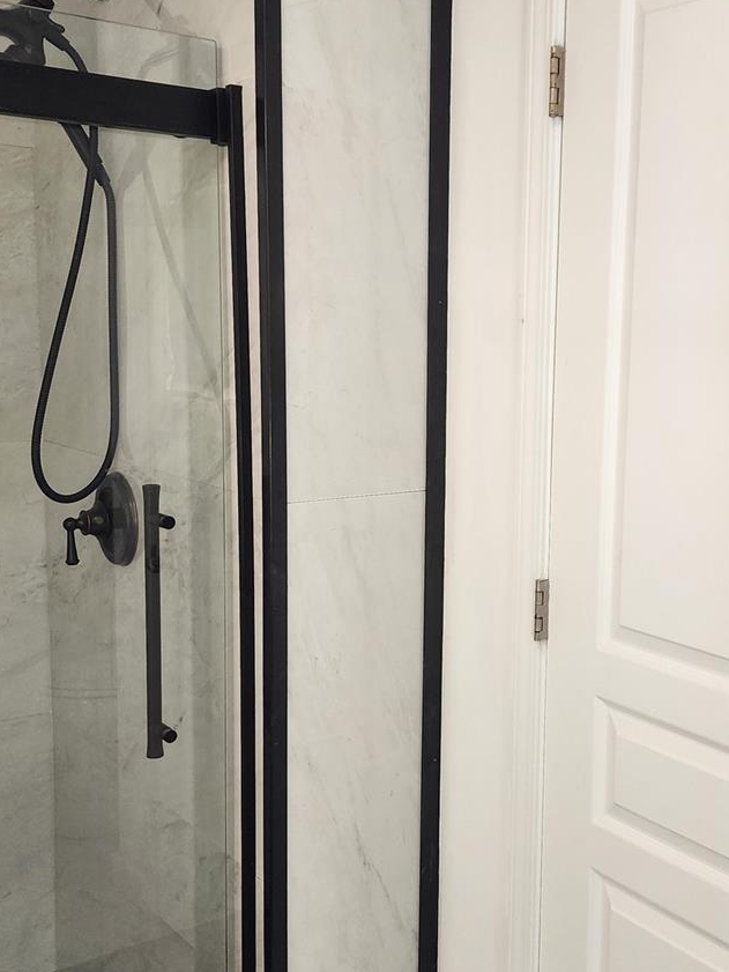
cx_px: 493
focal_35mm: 42
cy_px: 485
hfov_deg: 34.0
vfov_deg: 44.8
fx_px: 1179
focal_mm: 6.4
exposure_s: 1/120
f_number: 1.8
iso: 250
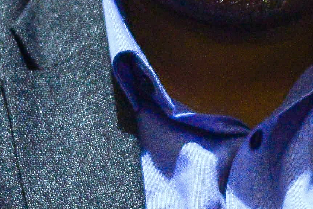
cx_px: 343
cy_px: 103
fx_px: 3045
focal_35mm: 350
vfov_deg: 3.9
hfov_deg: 5.9
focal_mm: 50
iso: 1000
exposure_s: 1/80
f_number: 1.8
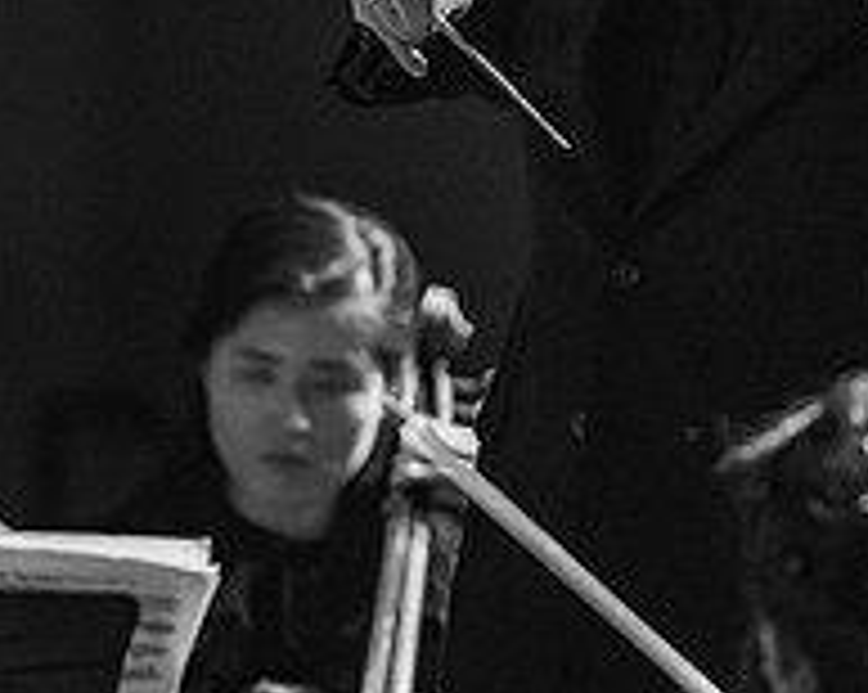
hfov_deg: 3.3
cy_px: 166
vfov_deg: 2.6
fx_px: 15193
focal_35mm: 592
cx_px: 594
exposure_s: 1/250
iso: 5000
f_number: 4
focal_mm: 270
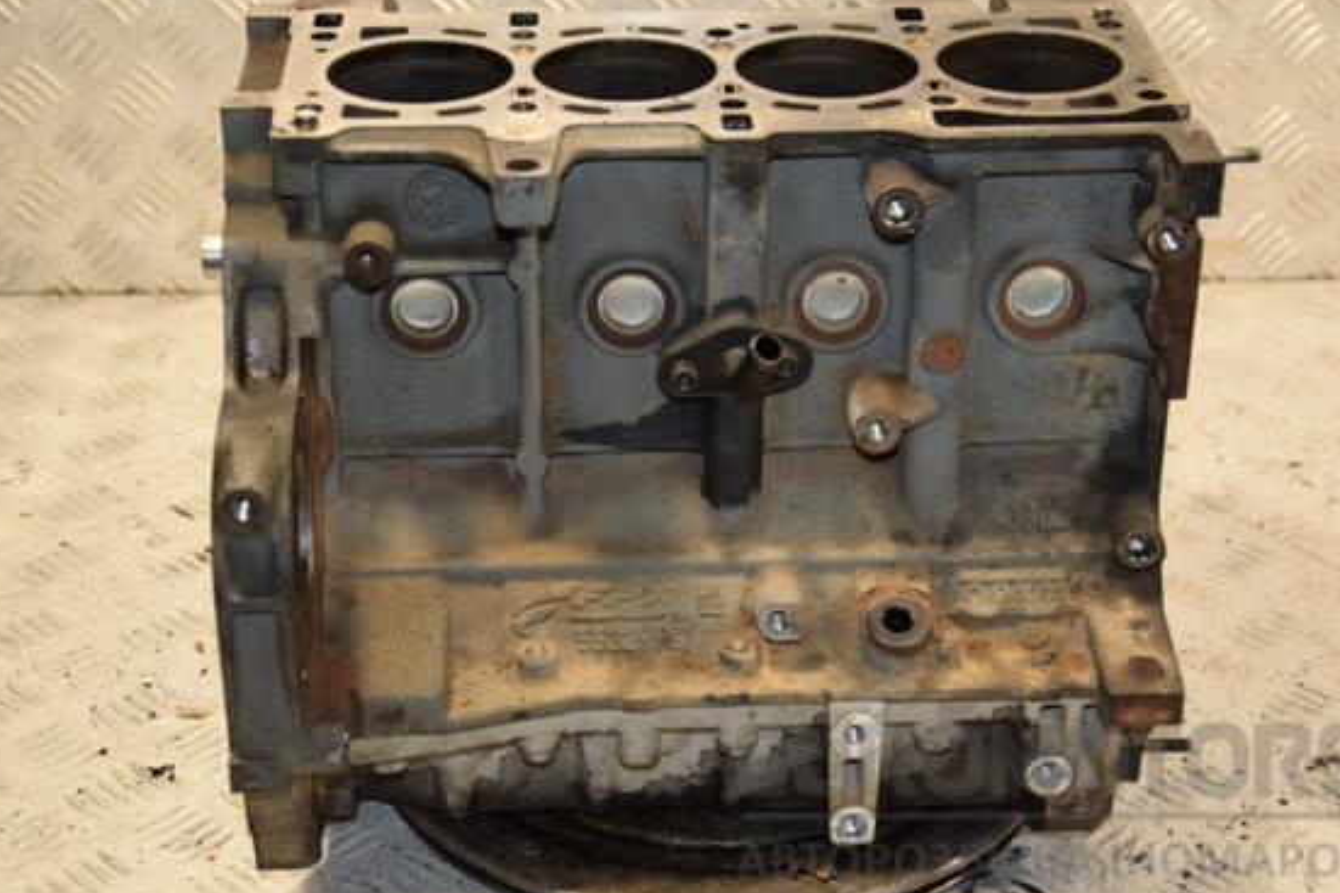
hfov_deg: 27.5
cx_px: 691
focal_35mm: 74
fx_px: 2737
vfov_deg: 18.5
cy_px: 436
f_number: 4.8
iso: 800
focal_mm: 45
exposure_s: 1/125
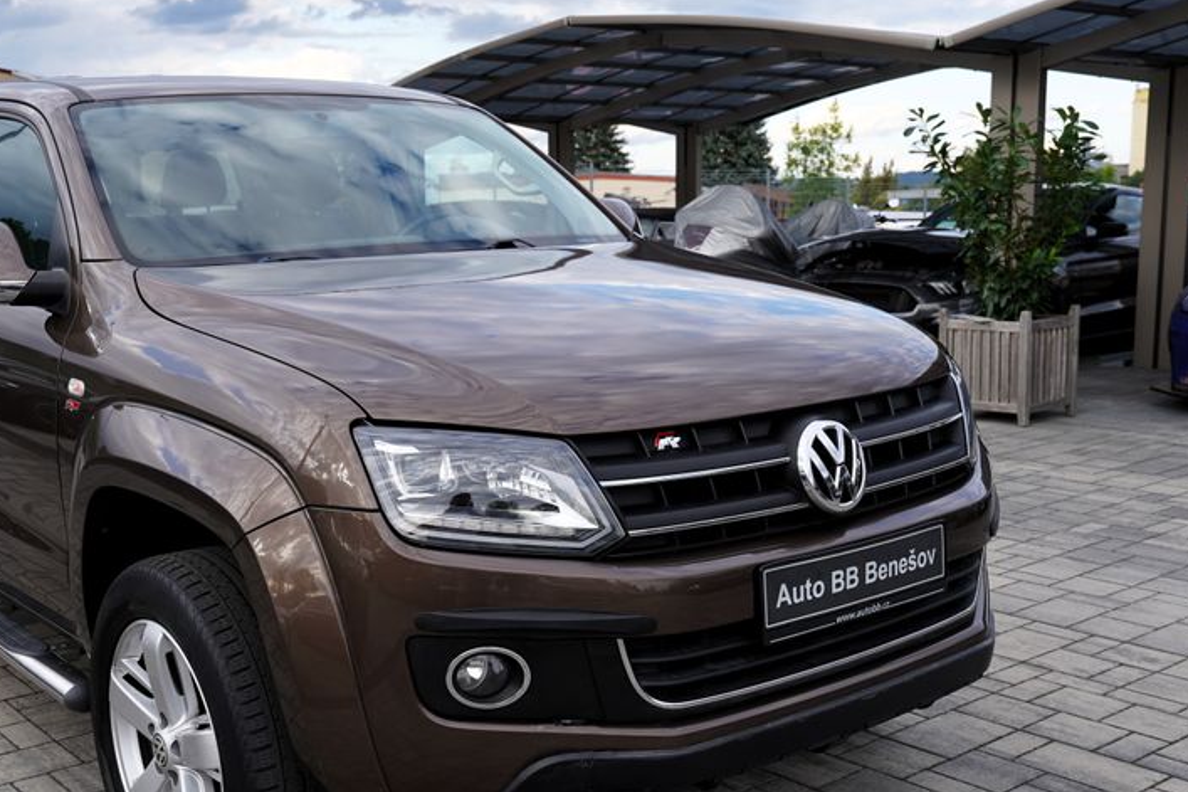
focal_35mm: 42
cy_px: 454
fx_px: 1386
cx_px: 418
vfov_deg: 31.8
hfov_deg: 45.9
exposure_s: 1/125
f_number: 5.6
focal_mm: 29
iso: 100
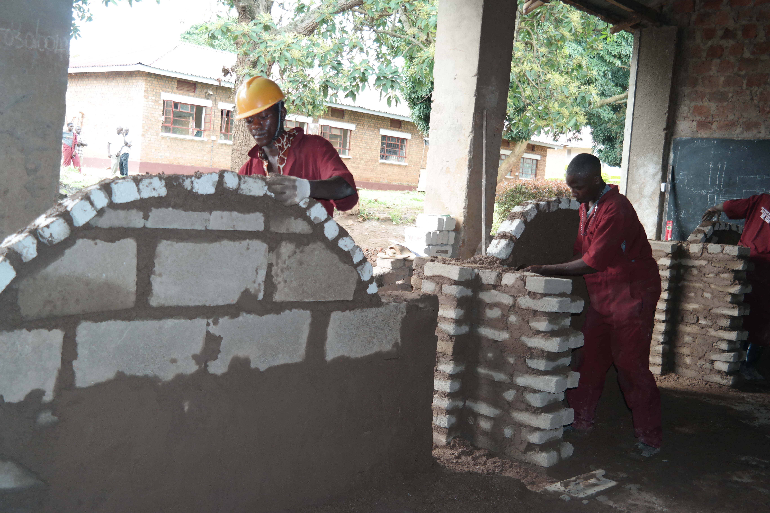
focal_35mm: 38
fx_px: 813
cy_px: 256
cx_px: 385
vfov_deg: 35.1
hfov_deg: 50.7
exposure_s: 1/50
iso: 400
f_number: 4
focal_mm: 25
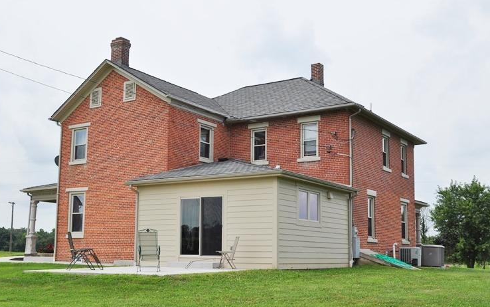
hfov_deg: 46.2
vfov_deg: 29.9
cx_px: 235
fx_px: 574
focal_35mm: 43
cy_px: 164
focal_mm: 26
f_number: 10
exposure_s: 1/400
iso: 200
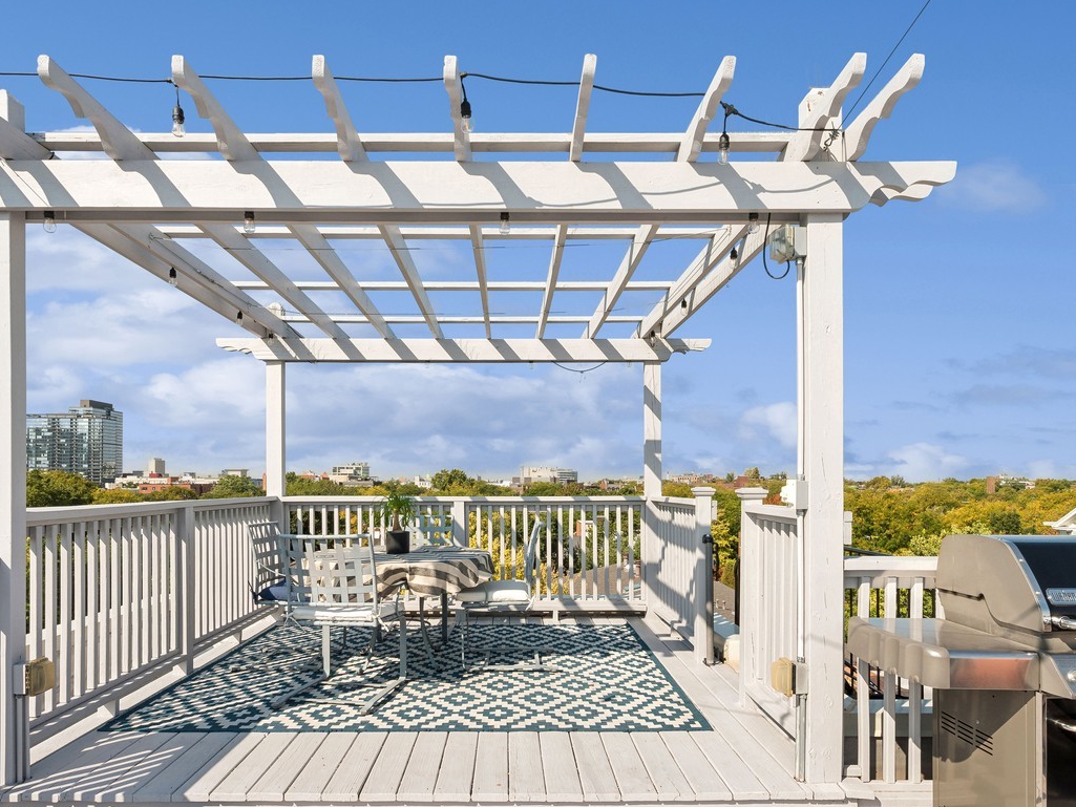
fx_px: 653
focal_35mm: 21
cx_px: 513
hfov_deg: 78.9
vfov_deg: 63.1
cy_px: 471
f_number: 16
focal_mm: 14
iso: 100
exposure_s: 1/60
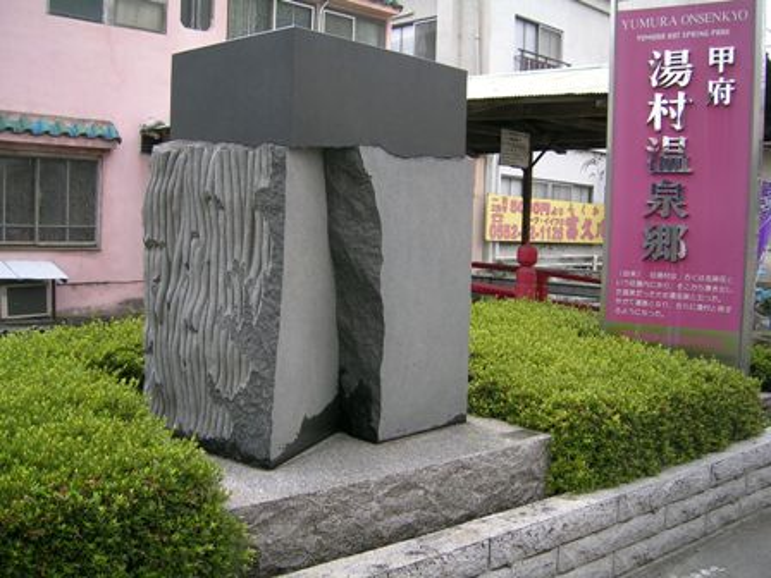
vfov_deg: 40.7
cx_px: 386
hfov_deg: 52.6
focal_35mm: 35
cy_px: 289
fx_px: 780
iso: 50
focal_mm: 5.4
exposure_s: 1/273
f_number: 2.8
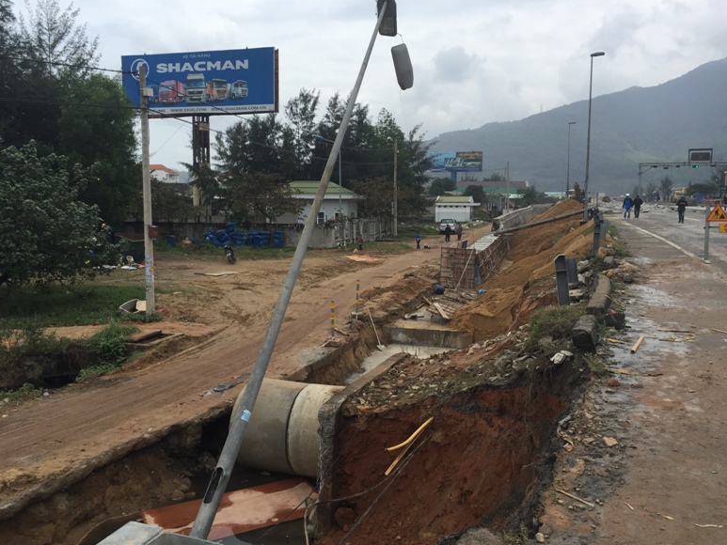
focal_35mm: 30
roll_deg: -1.7
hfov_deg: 60.0
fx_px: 630
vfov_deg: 46.8
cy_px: 278
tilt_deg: -5.4
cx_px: 369
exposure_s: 1/2198
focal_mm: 4.15
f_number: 2.2
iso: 32
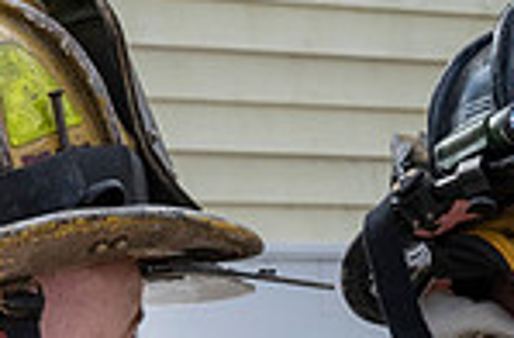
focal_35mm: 323
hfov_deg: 6.4
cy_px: 466
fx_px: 4592
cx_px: 527
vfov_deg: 4.2
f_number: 9
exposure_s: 1/500
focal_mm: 48
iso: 1000
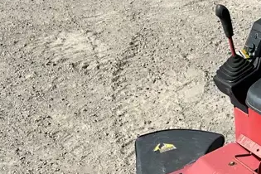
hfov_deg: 25.6
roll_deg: +1.5
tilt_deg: -36.9
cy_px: 220
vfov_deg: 17.0
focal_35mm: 76
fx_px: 551
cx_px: 245
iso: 80
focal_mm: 6.86
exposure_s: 1/4348
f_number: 1.78
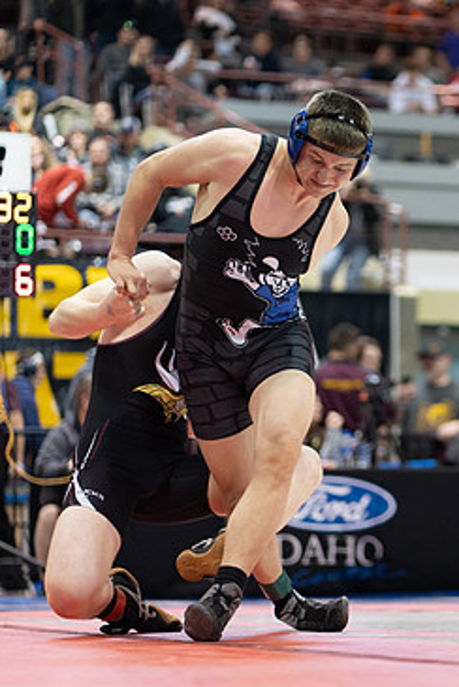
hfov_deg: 10.1
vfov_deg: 15.2
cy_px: 360
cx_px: 487
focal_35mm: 135
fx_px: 2577
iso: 2000
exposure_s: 1/500
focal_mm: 85
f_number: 1.8
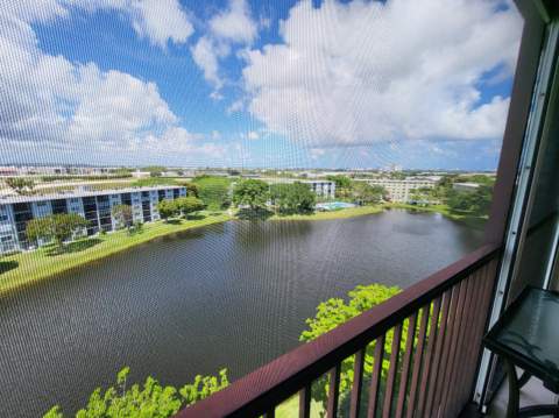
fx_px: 210
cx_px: 280
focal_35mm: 13
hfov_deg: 106.2
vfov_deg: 89.8
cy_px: 209
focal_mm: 1.74
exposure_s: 1/598
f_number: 2.2
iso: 32
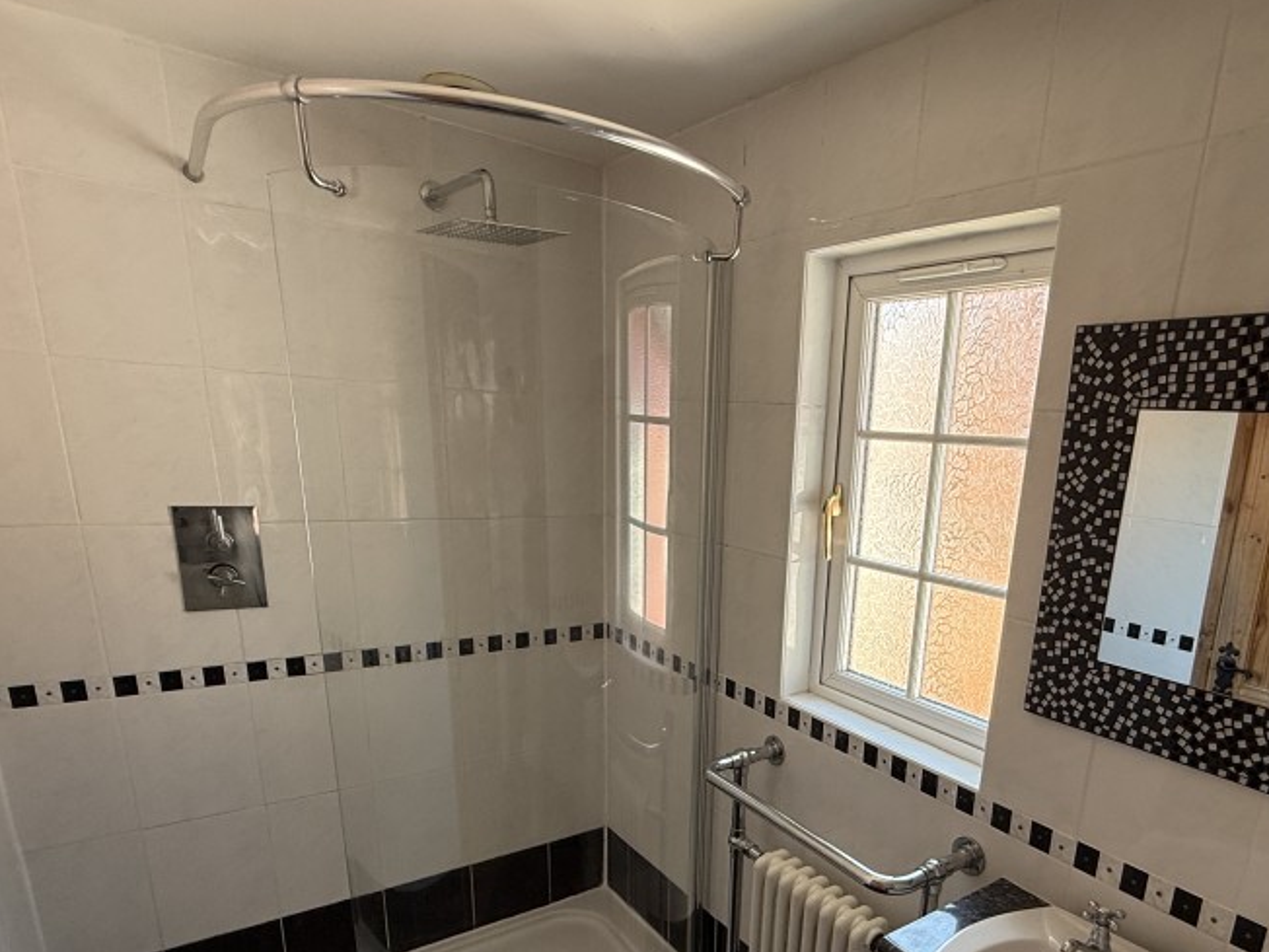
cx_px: 790
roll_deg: -4.2
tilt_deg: -16.5
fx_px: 807
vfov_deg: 58.9
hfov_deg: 75.1
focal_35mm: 22
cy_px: 672
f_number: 2.2
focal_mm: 2.22
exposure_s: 1/99
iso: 100
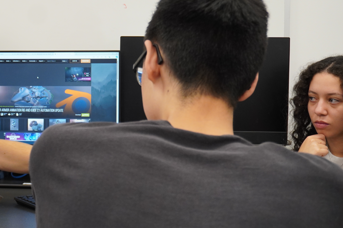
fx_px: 761
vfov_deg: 17.1
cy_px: 102
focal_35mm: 80
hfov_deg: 24.9
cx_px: 53
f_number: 5
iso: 800
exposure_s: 1/50
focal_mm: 31
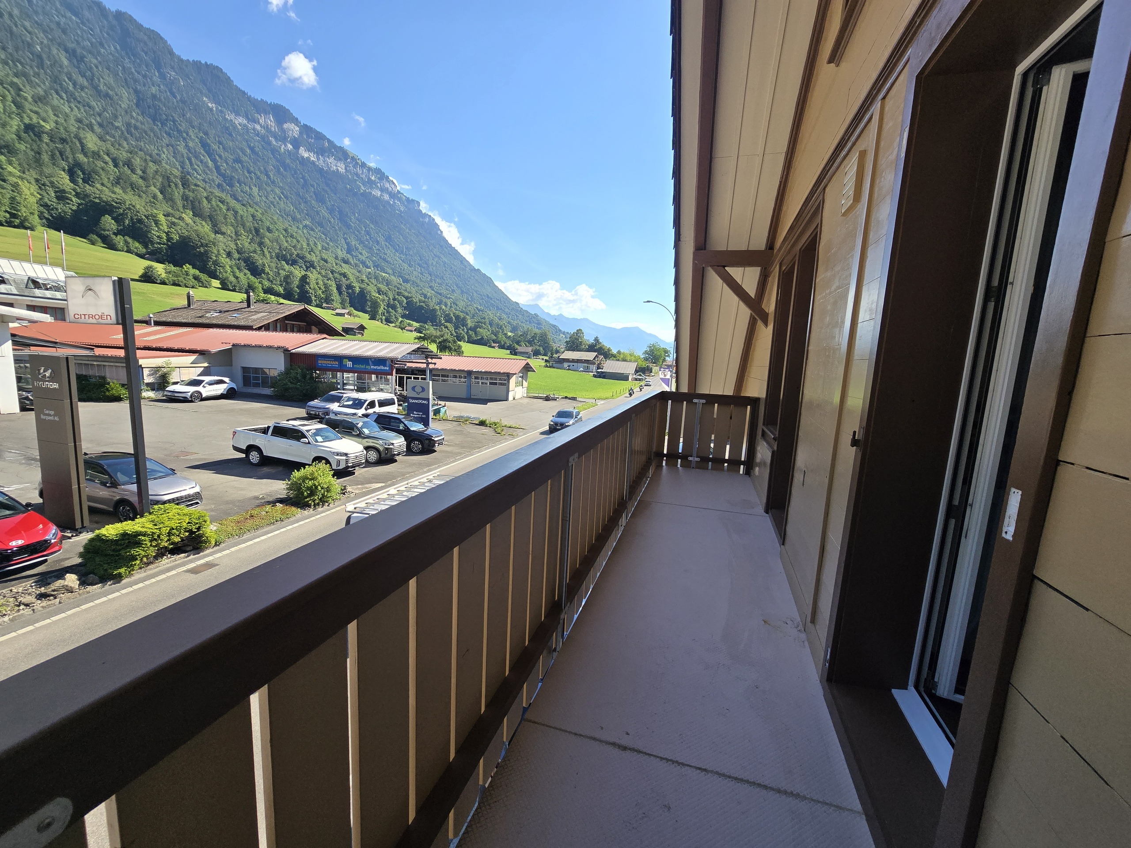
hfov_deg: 106.2
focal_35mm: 13
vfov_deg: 89.9
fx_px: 425
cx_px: 566
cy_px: 424
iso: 50
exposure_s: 1/1358
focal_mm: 2.2
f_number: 2.2
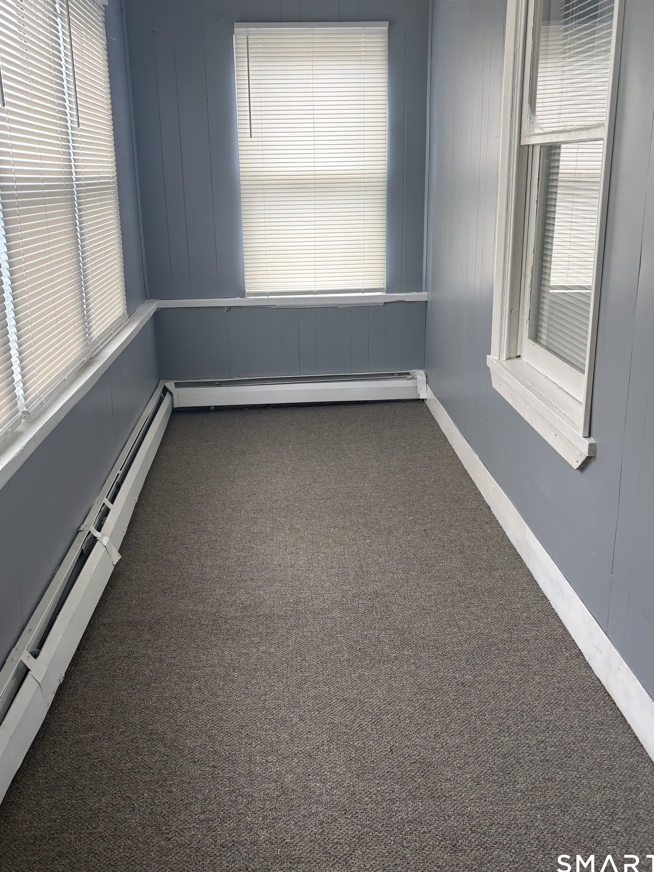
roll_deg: +1.1
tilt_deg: -12.9
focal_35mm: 30
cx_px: 332
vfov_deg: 59.8
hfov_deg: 46.8
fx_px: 756
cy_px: 380
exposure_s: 1/120
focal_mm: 5.96
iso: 64
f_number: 1.6
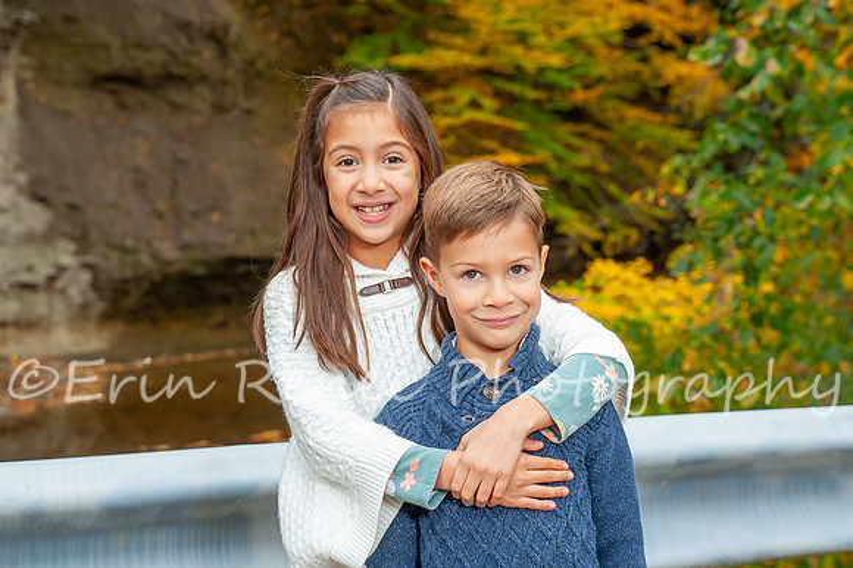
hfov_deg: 29.8
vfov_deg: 20.1
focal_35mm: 68
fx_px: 1601
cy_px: 261
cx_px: 439
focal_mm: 52
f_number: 5
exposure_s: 1/160
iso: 400
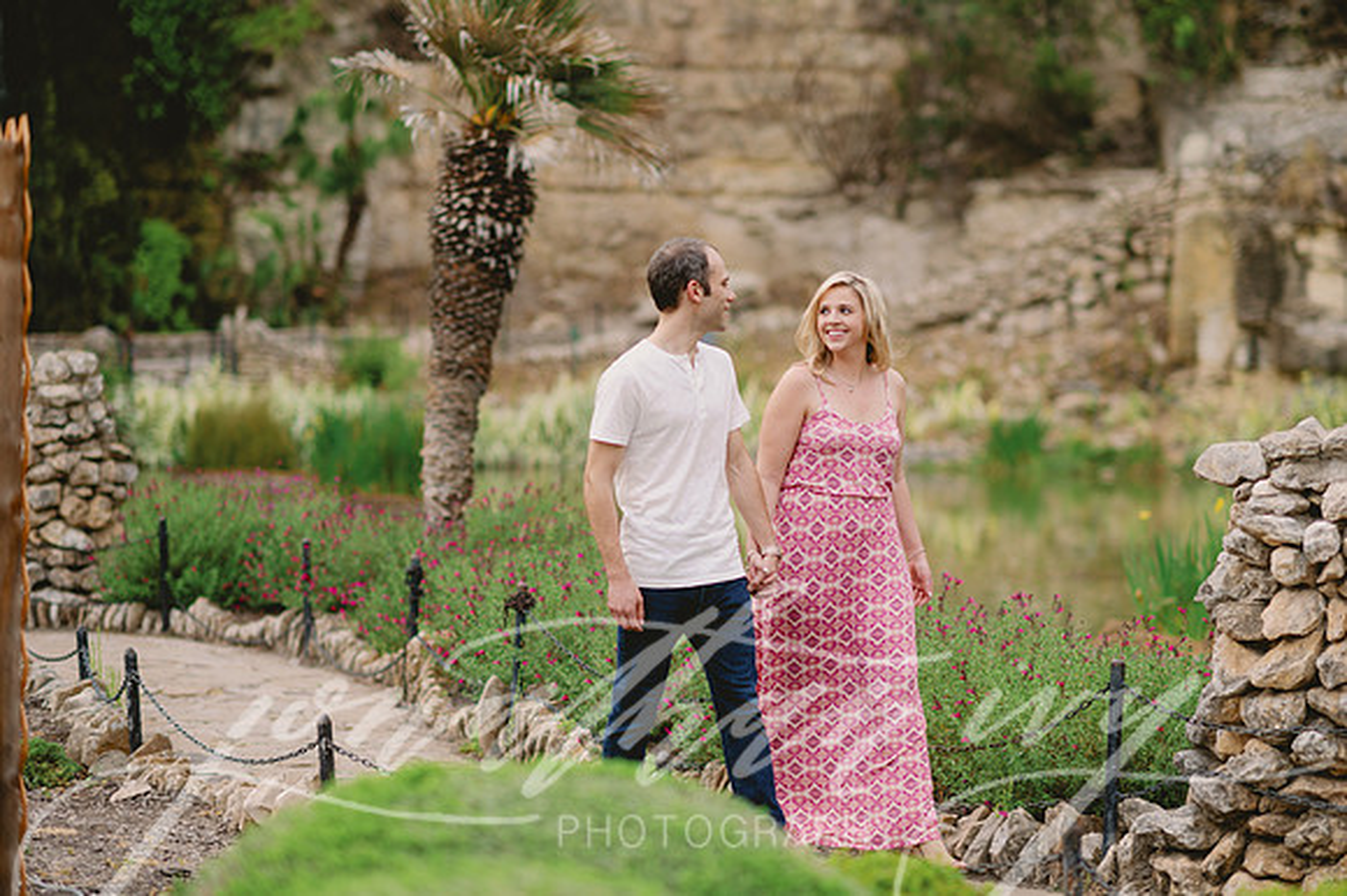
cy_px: 448
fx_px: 3178
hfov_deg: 23.9
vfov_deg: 16.1
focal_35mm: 85
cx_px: 674
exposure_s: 1/640
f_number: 2
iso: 80
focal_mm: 85
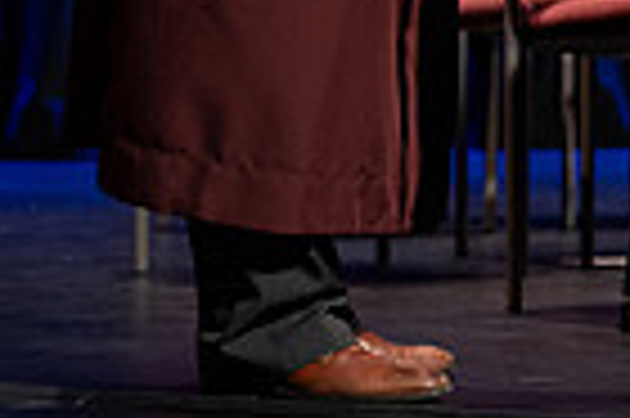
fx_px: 5087
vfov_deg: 4.6
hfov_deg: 7.0
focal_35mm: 291
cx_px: 837
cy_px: -384
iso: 640
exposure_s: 1/250
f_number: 2.8
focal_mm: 70
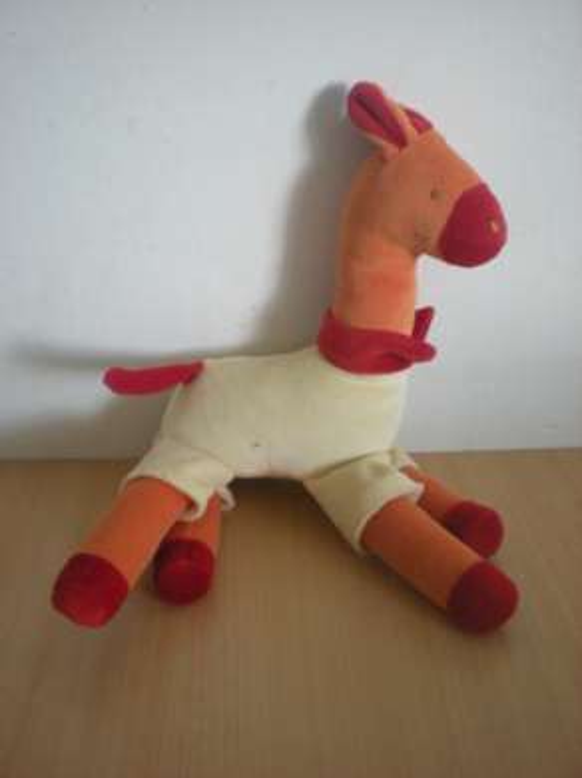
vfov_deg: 49.0
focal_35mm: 38
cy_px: 389
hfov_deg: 37.7
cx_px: 291
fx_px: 853
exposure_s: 1/21.1
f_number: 3.1
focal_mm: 6.3
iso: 200
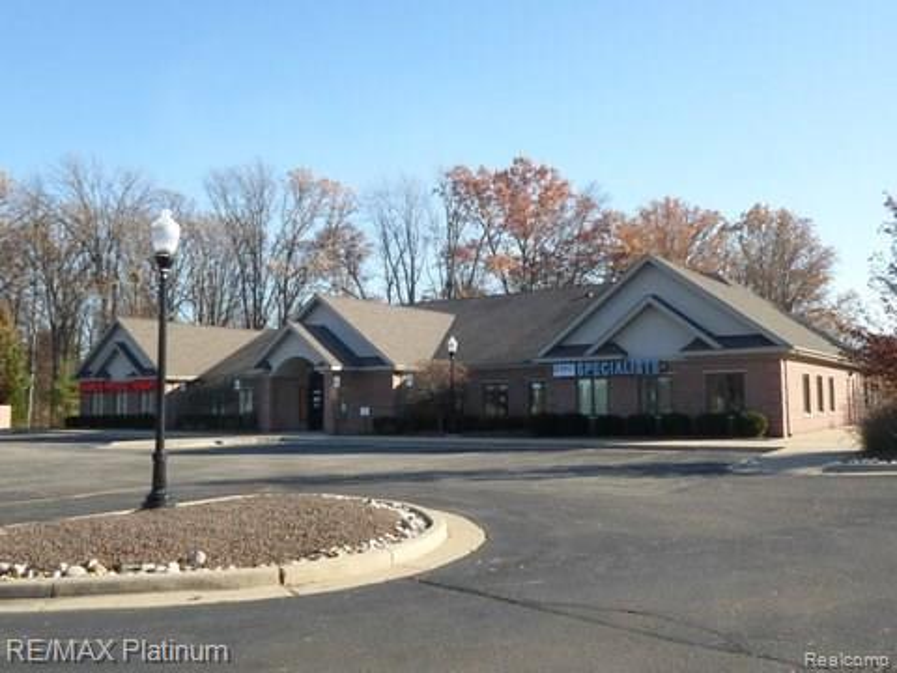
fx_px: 777
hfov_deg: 60.0
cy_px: 336
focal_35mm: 30
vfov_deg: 46.8
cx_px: 448
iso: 120
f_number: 2.7
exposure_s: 1/750
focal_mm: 5.5
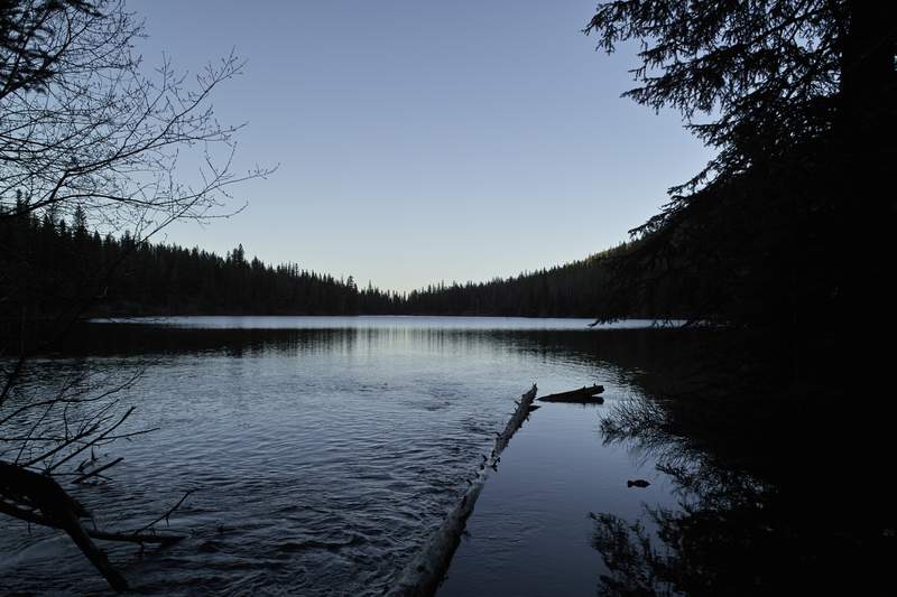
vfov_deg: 46.4
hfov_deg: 65.5
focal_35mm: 28
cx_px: 448
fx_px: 697
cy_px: 298
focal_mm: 16.6
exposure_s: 1/100
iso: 100
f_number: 5.6
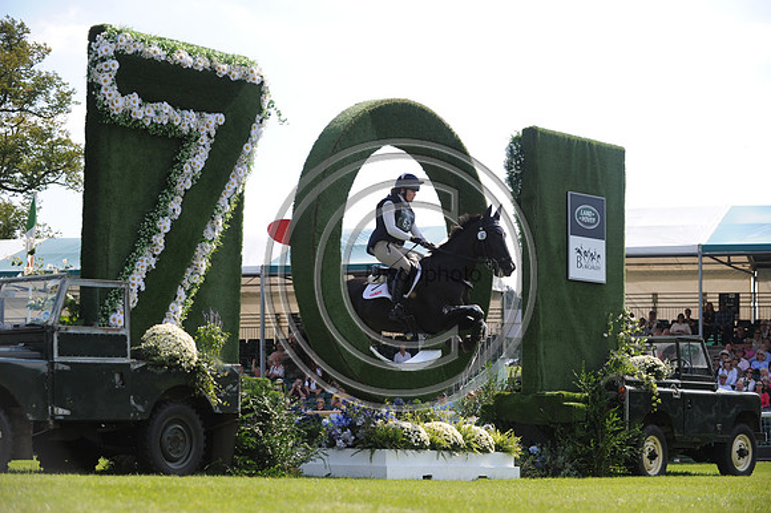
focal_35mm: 98
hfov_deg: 20.8
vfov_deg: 13.9
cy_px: 256
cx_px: 386
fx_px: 2098
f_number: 4.5
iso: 1000
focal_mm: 98
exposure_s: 1/3200
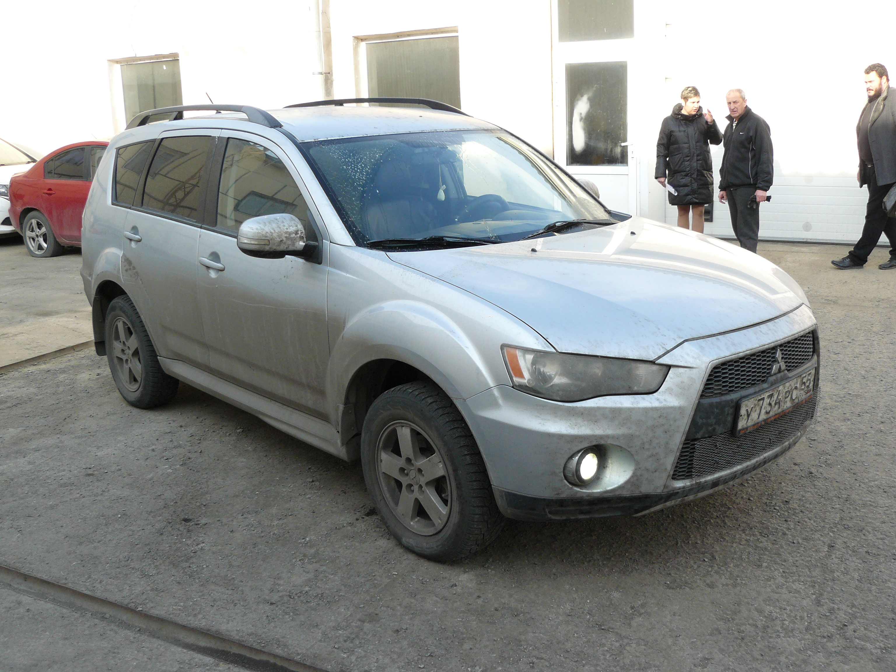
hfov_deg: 51.4
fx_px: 932
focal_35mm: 36
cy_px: 336
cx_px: 448
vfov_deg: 39.7
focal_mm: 6
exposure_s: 1/160
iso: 100
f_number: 4
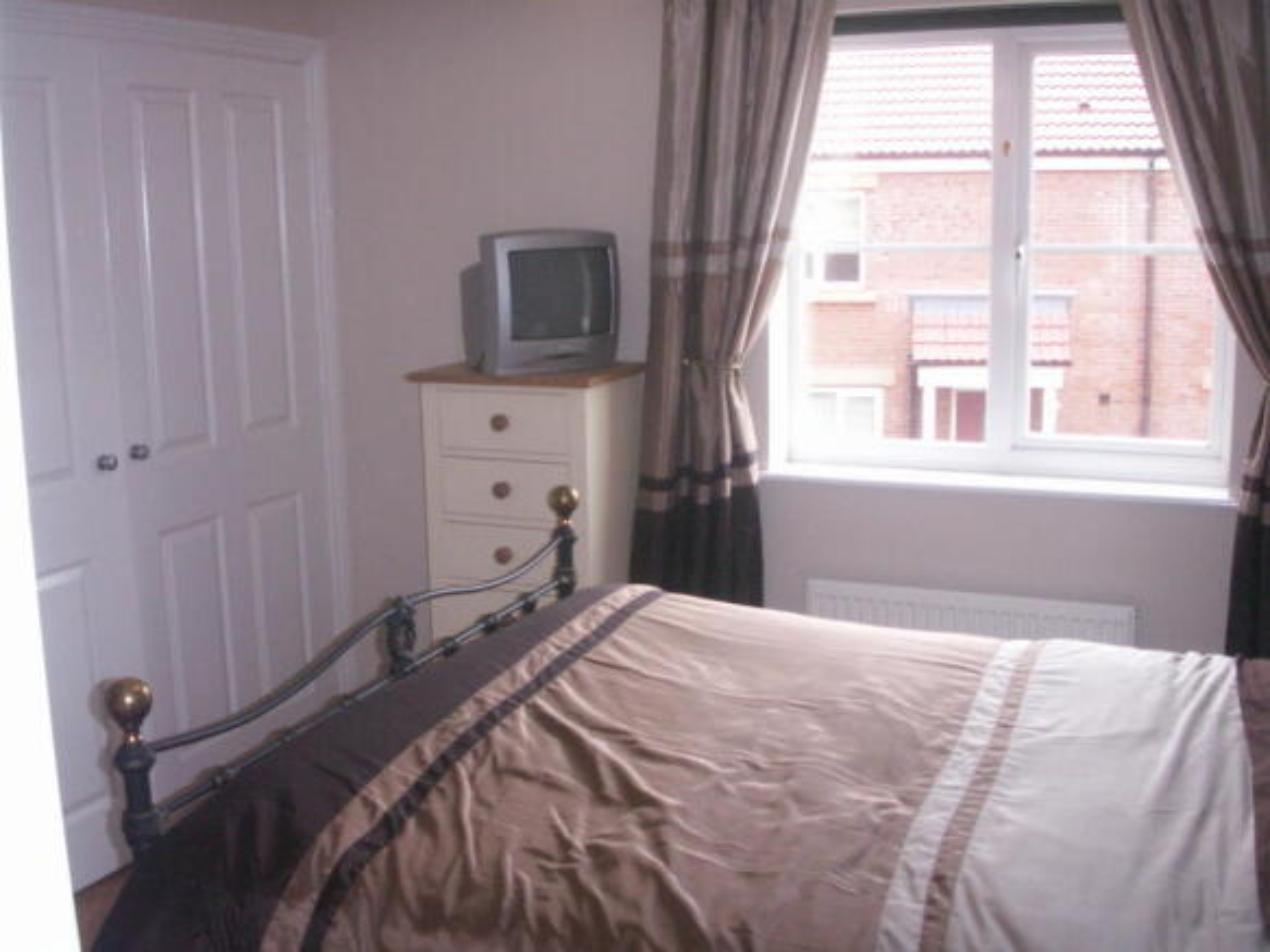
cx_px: 635
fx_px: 1357
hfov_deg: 50.1
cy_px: 476
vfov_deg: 38.7
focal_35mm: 37
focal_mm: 7.7
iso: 160
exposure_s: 1/50
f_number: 3.5
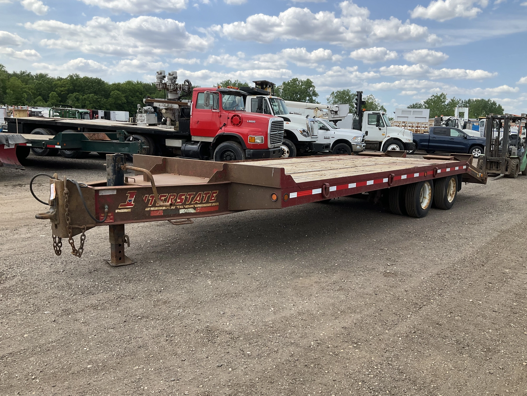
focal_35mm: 29
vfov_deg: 48.2
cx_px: 264
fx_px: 442
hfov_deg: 61.7
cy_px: 198
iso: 25
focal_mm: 3
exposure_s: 1/1250
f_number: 1.8
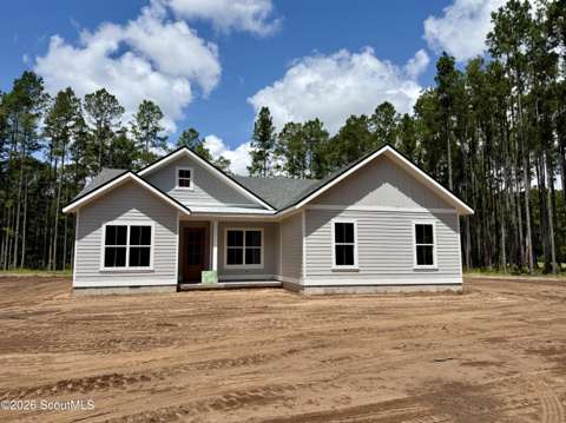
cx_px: 283
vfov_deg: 56.7
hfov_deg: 71.7
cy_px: 212
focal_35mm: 24
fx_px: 392
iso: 80
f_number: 1.78
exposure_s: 1/7353
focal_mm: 6.76
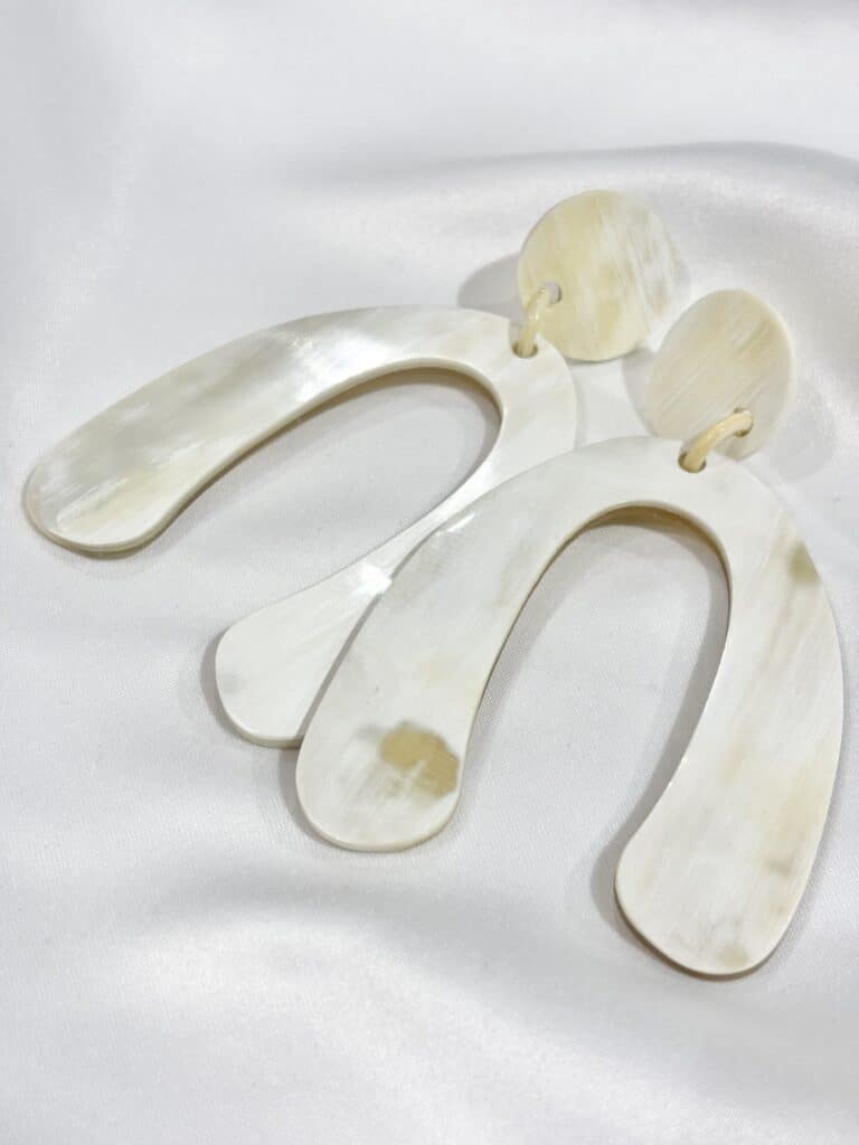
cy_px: 572
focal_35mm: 52
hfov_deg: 28.0
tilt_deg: -45.9
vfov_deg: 36.8
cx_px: 430
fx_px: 1721
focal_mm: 5.96
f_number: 1.6
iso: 32
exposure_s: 1/308
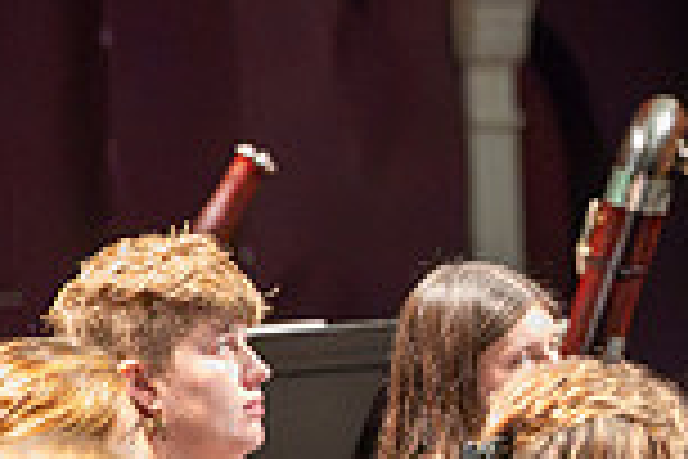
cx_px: 1138
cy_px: -34
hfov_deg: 4.9
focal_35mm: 418
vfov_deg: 3.3
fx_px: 7988
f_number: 2.8
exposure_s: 1/640
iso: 16000
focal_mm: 110
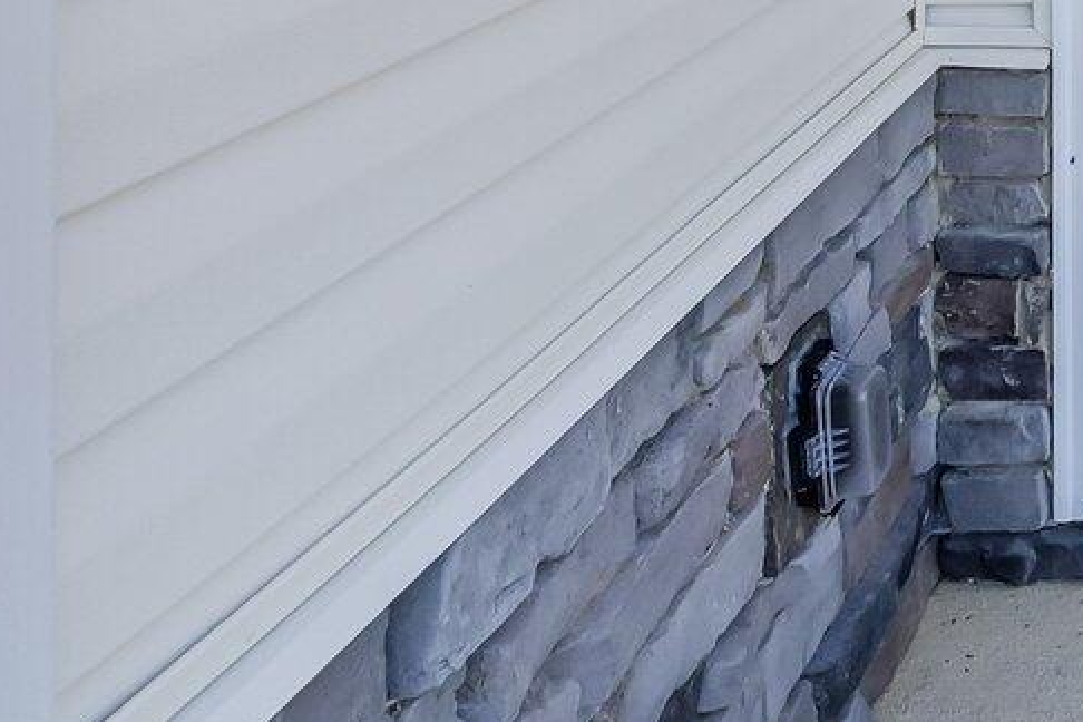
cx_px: 1471
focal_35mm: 59
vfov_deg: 19.6
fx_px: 1775
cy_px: -404
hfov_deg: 27.3
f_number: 9
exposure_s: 1/200
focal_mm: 14
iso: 200
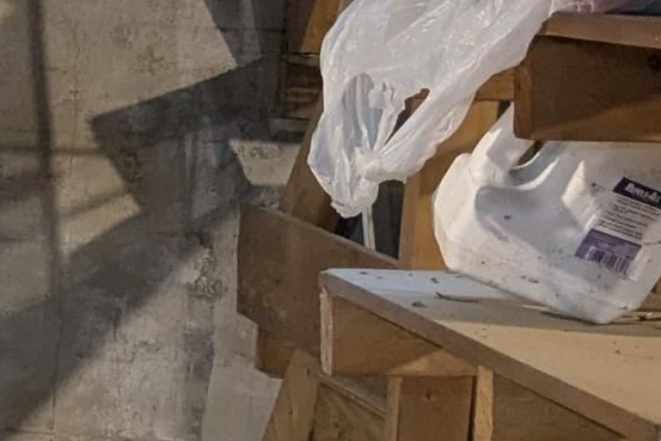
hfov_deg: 13.3
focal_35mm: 130
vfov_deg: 10.5
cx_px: -704
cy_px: 139
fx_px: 2387
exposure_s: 1/24
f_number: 1.73
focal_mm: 4.38
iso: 361
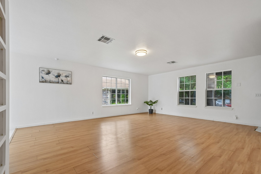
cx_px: 130
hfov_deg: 100.4
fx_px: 109
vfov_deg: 77.3
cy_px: 87
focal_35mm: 15
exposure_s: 1/20
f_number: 8
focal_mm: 10
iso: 400
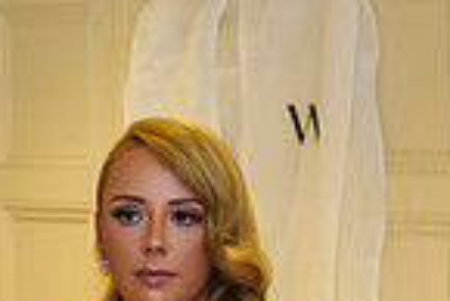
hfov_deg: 9.2
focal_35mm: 223
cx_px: 163
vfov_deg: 6.1
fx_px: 2790
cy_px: 382
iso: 800
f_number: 2.8
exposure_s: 1/160
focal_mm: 50
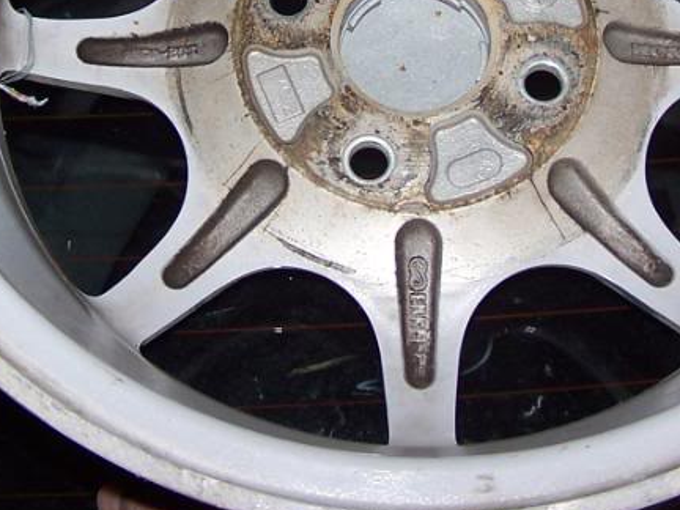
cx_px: 379
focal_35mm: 90
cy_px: 3
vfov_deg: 16.1
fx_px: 1768
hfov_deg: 21.8
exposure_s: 1/60
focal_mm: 6.3
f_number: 2.8
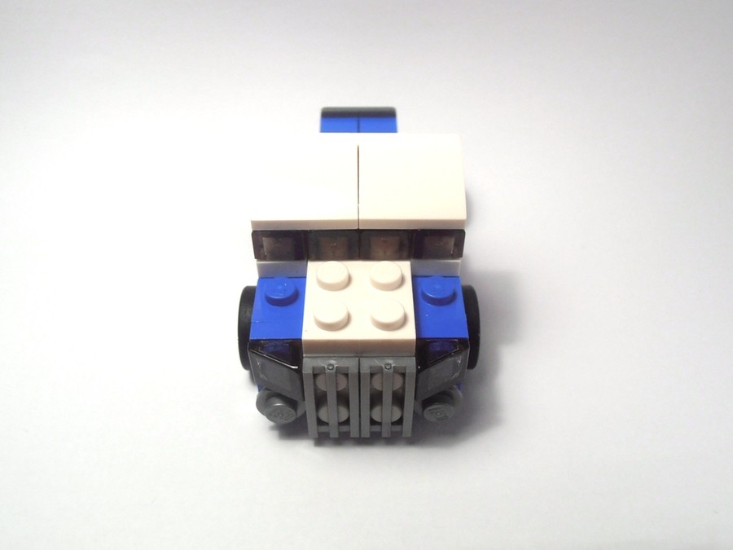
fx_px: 783
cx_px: 366
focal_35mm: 37
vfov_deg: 38.7
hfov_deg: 50.1
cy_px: 275
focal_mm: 6.61
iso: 80
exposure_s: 1/125
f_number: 3.9
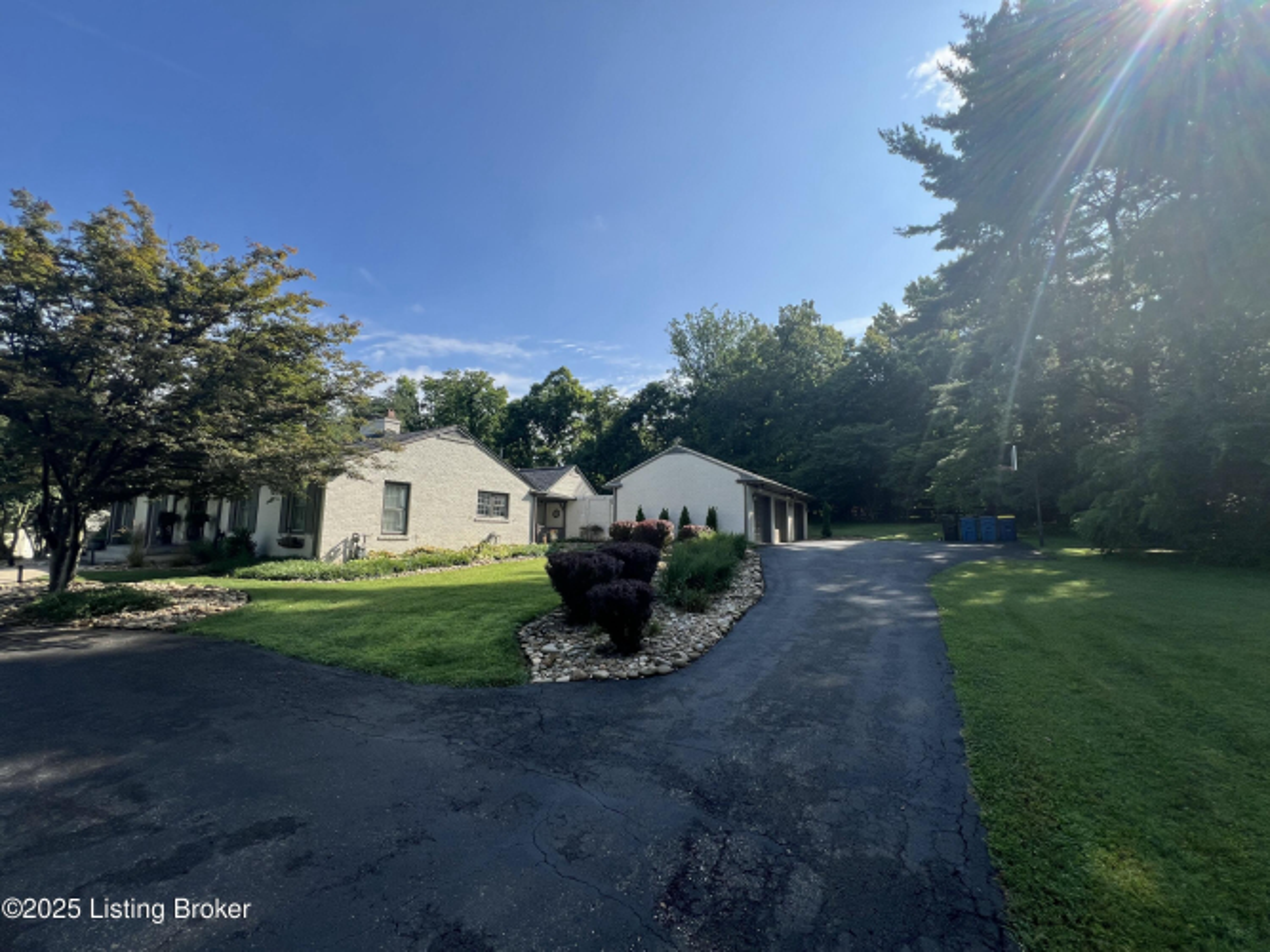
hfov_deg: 106.2
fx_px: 477
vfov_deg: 89.9
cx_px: 635
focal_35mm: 13
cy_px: 476
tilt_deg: +6.1
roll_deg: -0.7
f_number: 1.8
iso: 32
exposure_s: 1/1233
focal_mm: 1.57
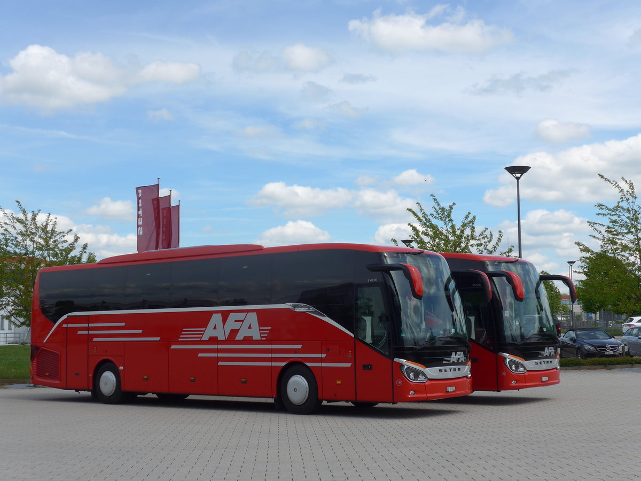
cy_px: 240
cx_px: 320
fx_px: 963
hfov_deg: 36.8
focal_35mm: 52
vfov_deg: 28.0
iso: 80
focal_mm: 10.7
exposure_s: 1/1300
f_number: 3.3
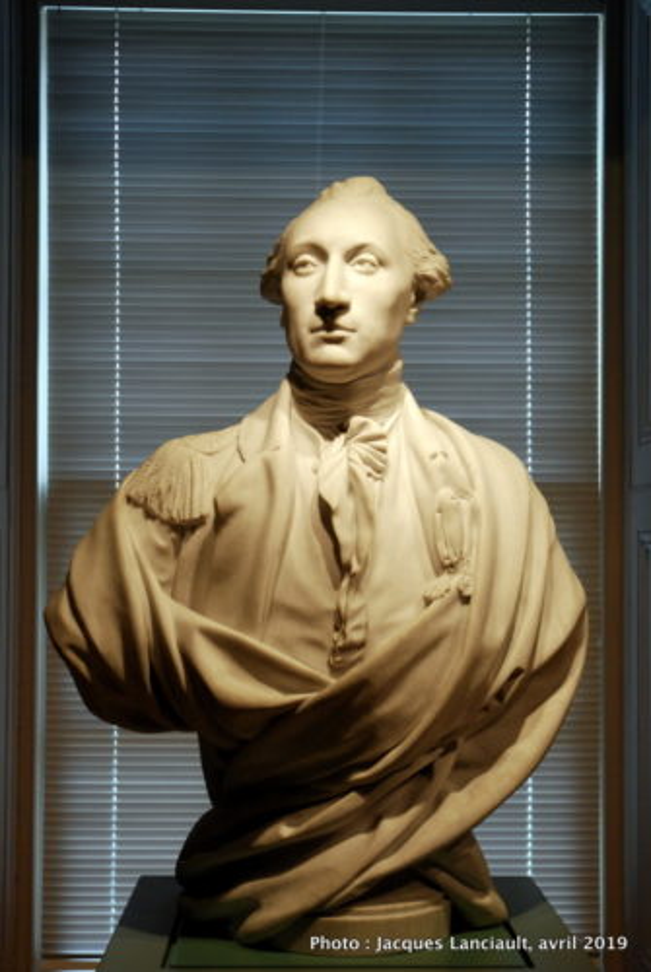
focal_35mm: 52
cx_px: 326
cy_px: 486
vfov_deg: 37.8
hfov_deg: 25.8
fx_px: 1419
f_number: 4.2
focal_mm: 35
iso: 800
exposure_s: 1/25
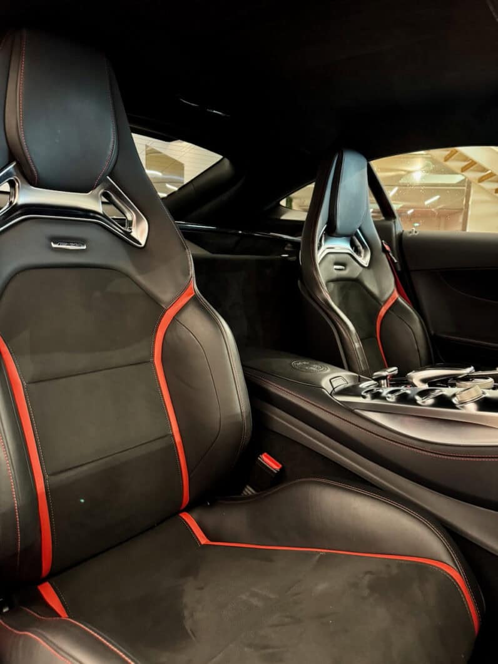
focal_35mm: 24
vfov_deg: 71.6
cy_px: 332
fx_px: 460
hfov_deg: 56.8
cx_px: 249
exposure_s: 1/25
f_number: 1.8
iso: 800
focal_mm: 6.8
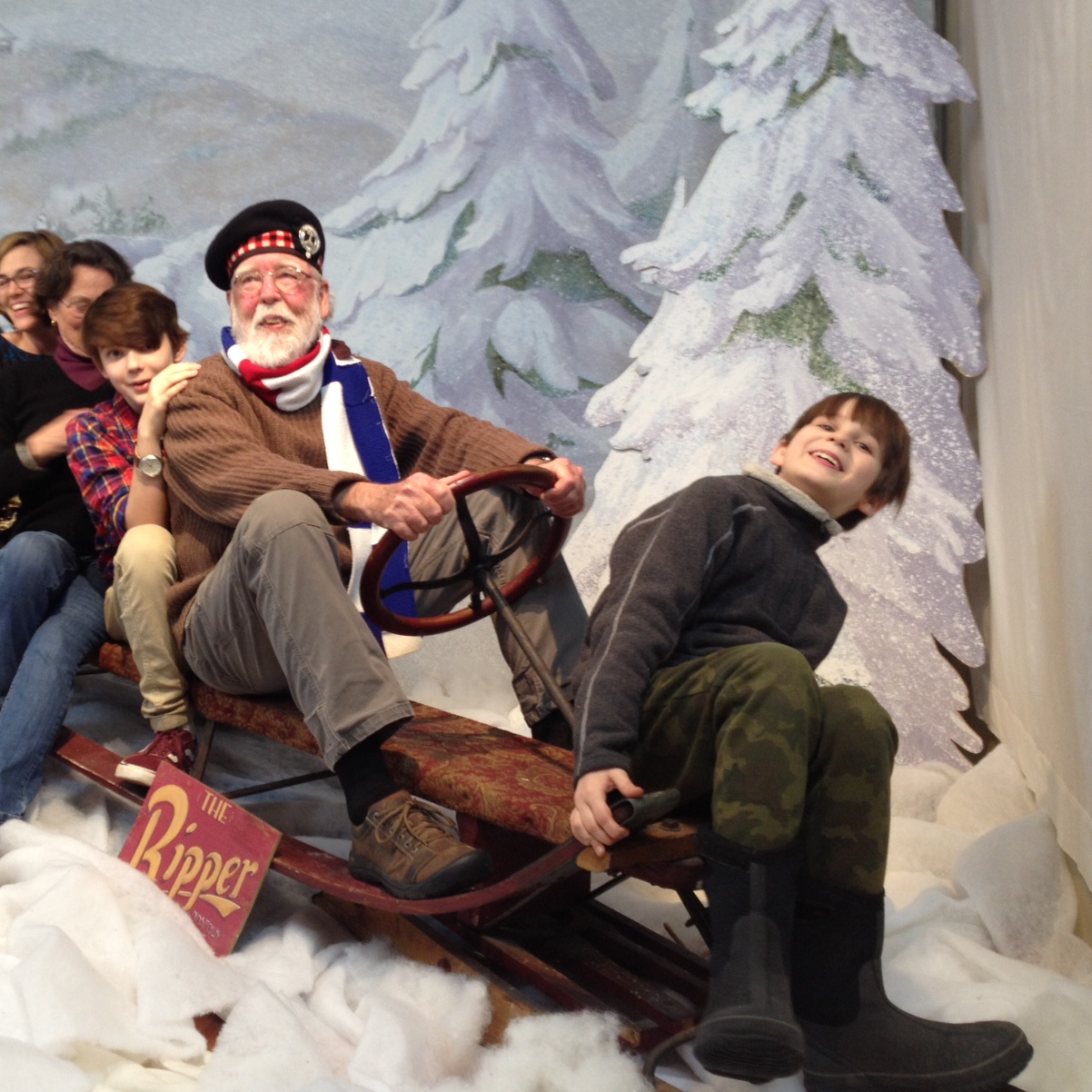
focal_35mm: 42
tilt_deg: -3.1
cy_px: 548
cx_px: 364
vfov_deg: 40.0
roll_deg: -1.2
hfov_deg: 39.6
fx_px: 1499
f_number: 2.4
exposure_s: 1/20
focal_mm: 4.28
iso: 64
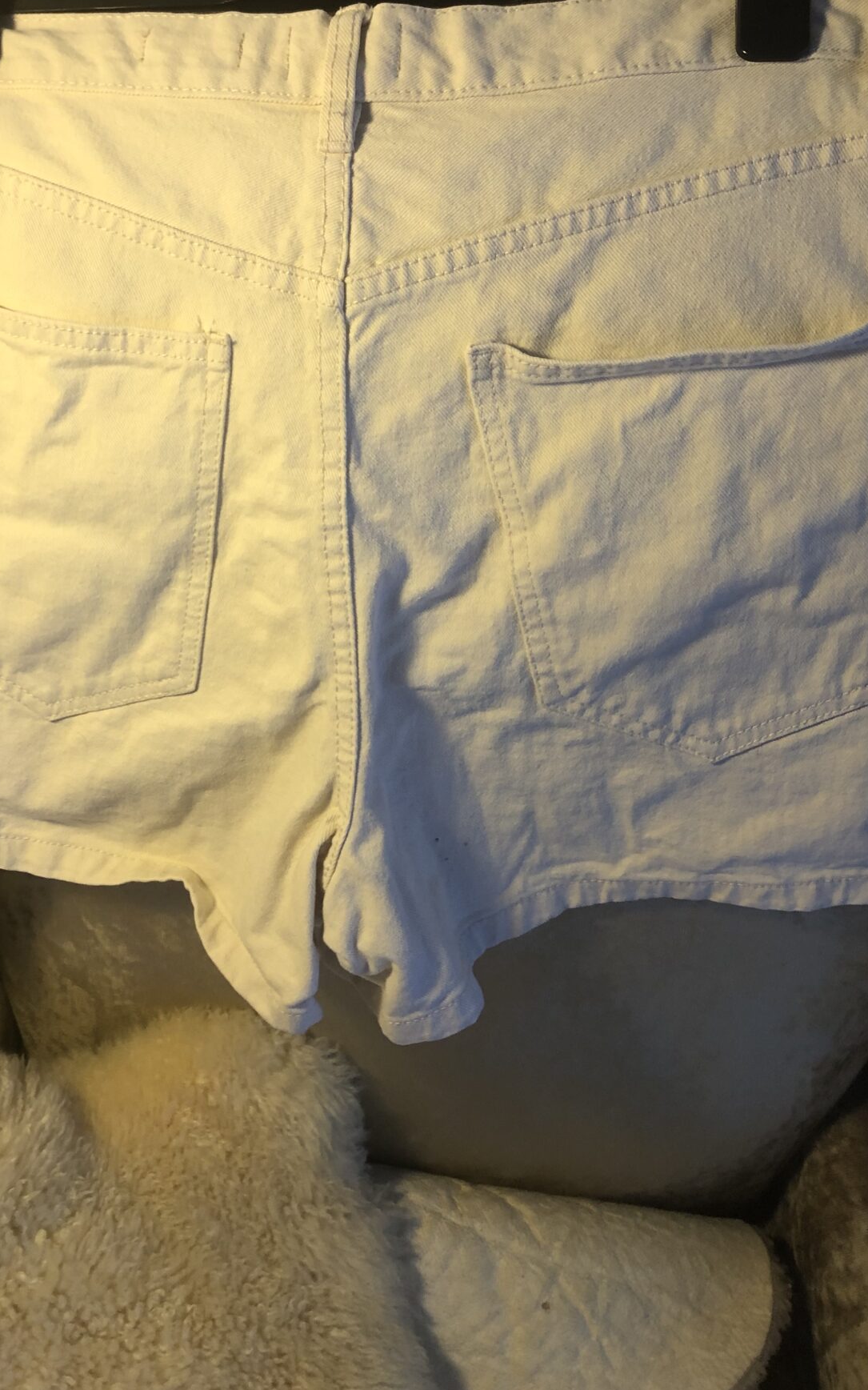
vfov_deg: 55.0
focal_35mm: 35
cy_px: 575
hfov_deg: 36.2
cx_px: 358
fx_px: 1325
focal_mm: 3.99
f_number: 1.8
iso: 40
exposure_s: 1/24
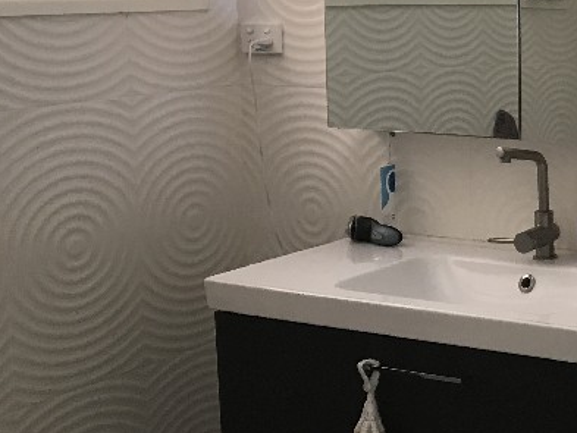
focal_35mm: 73
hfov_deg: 23.6
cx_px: 744
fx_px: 1217
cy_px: 100
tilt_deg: -7.4
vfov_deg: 20.0
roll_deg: +1.3
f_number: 1.8
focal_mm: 3.99
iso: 40
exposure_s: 1/25
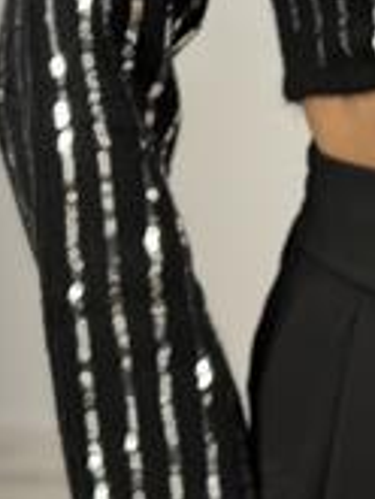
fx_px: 1731
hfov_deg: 12.2
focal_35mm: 120
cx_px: 387
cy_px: -116
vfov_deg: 15.7
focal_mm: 6.86
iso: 125
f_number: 1.78
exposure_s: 1/50
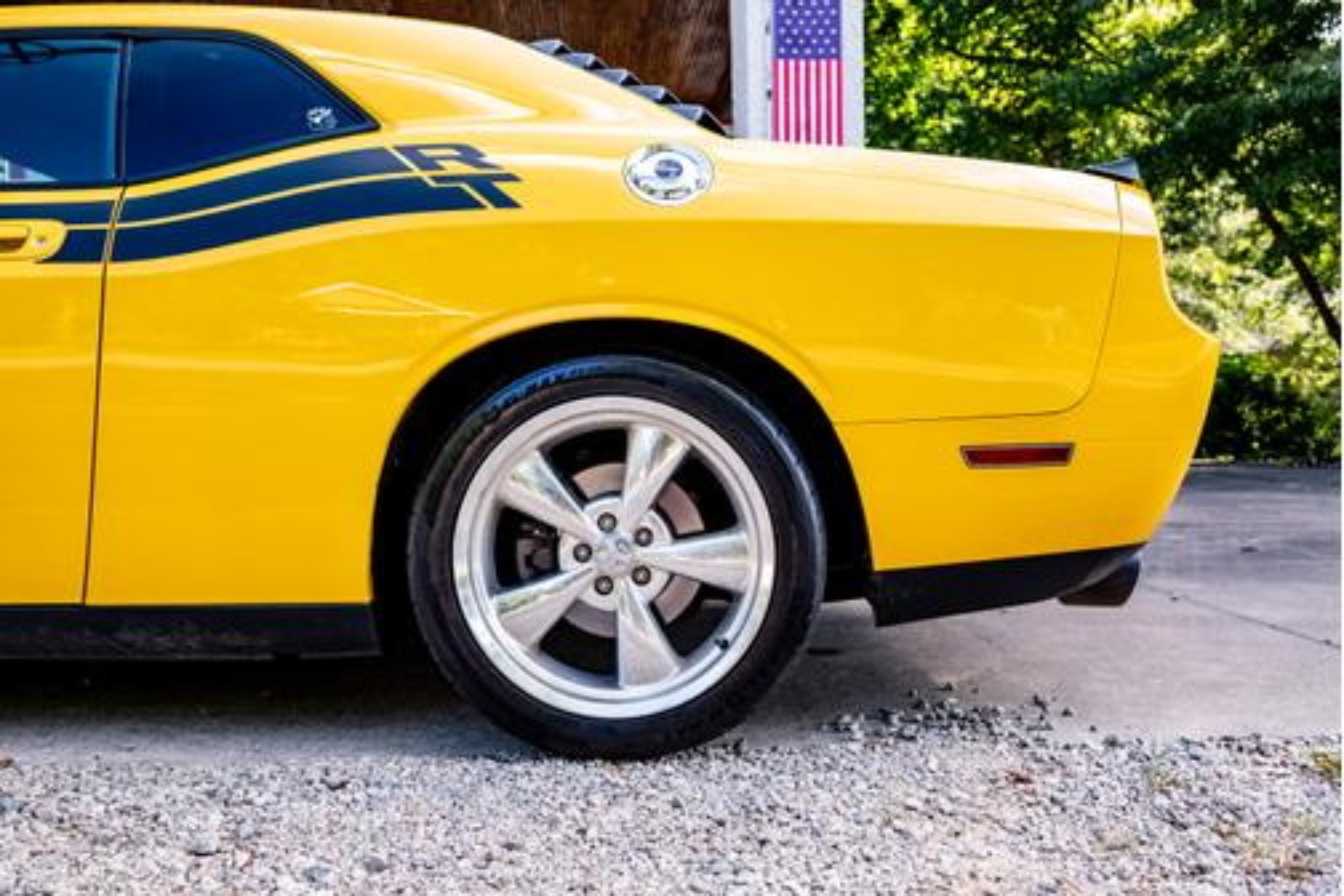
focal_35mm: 30
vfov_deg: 43.6
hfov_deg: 61.9
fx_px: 1120
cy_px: 448
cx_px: 672
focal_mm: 30
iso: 125
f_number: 4
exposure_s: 1/100
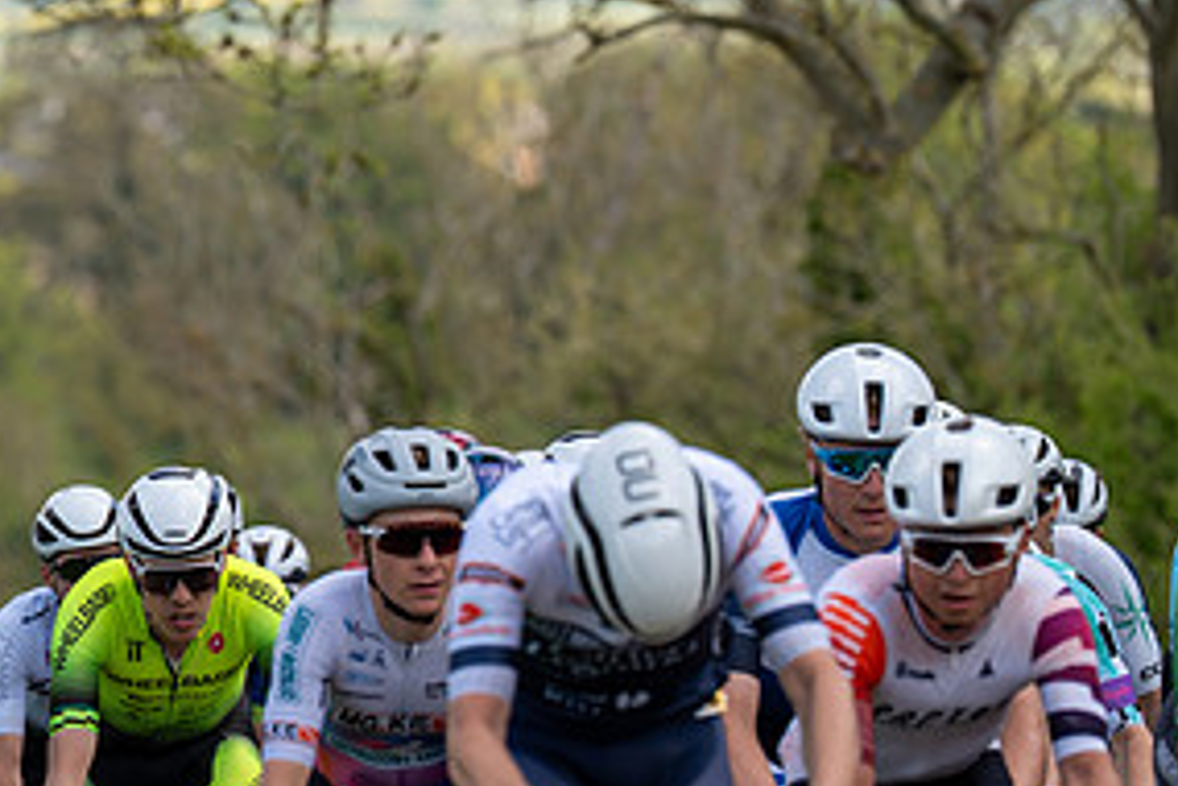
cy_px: 482
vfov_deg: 3.8
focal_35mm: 366
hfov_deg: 5.6
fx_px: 11975
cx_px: 29
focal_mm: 160
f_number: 3.5
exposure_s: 1/1000
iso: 200
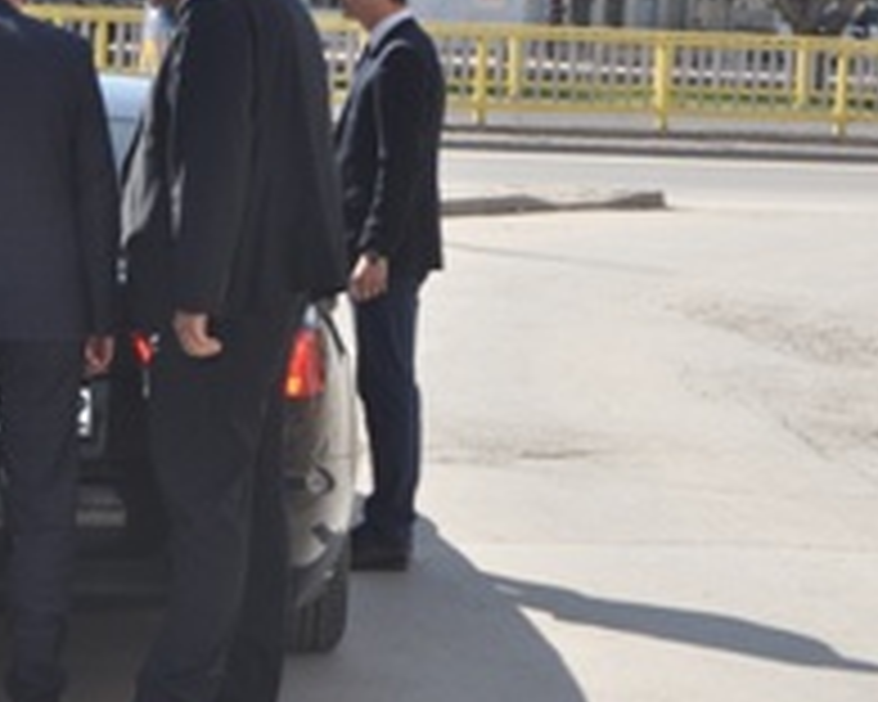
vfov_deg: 10.4
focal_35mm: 149
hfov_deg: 12.9
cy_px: 270
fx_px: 3872
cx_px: 126
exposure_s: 1/200
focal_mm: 46
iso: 200
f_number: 10
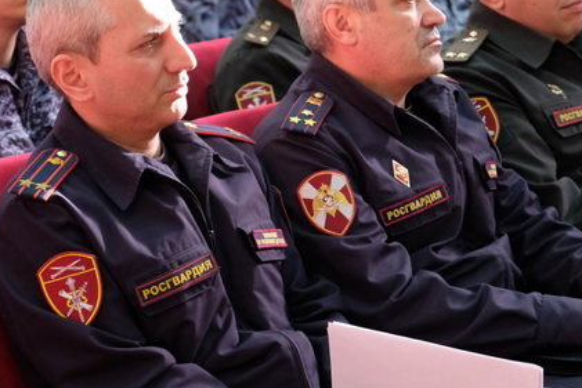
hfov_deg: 15.7
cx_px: 397
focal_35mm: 130
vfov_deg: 10.6
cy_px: 207
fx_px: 2102
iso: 2500
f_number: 5.6
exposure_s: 1/50
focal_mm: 48.4
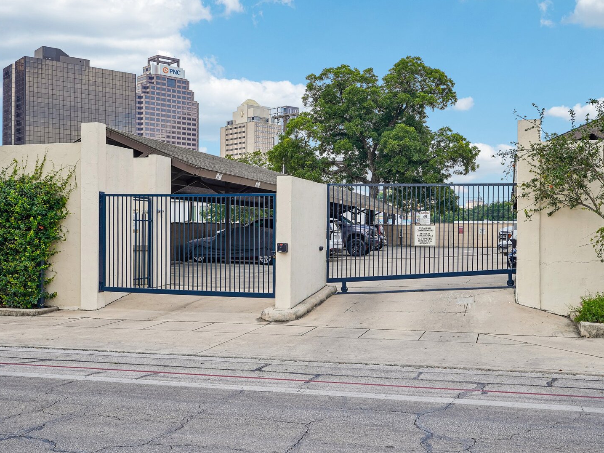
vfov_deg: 37.7
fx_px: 663
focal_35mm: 38
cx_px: 316
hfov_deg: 49.0
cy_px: 226
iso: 100
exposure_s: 1/160
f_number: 8
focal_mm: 35
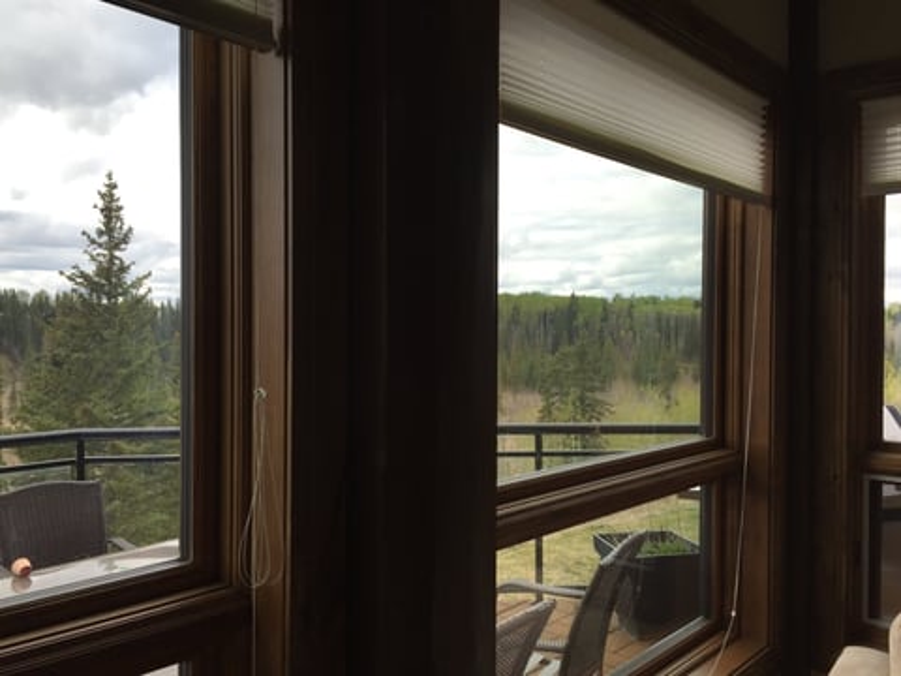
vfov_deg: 48.2
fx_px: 755
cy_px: 338
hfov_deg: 61.7
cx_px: 450
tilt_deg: +1.6
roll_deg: -0.4
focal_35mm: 29
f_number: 2.2
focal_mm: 4.15
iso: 32
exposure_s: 1/471
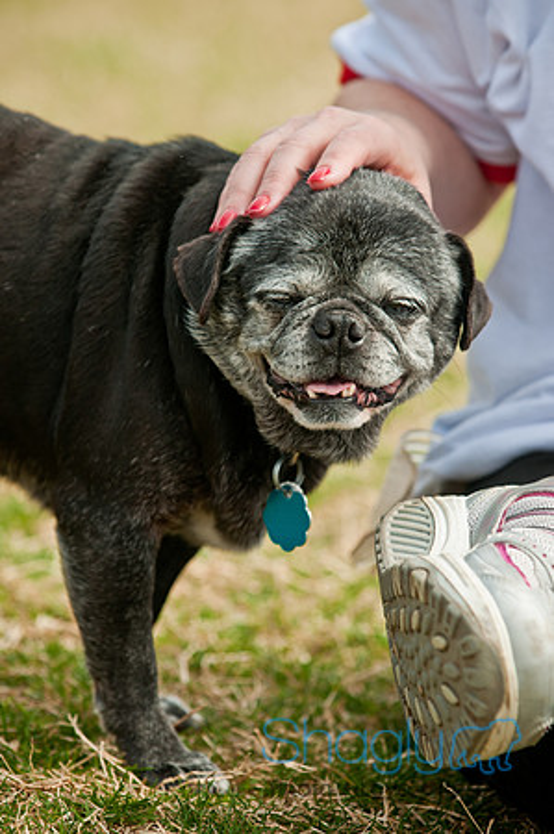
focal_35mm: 262
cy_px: 417
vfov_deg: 7.9
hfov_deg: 5.2
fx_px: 6073
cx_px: 277
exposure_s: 1/500
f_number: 5
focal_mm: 175
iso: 200
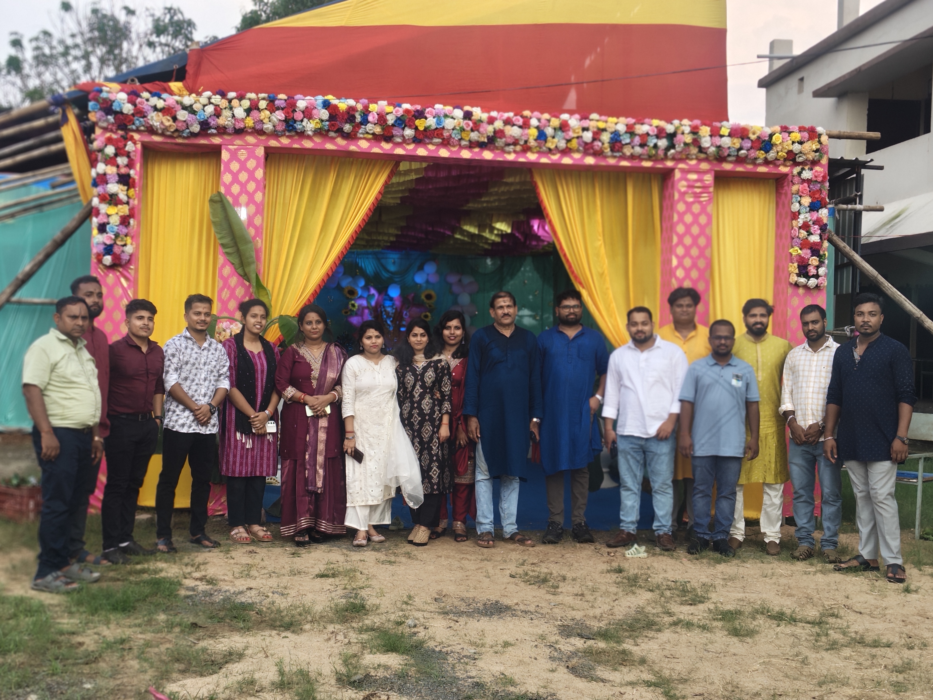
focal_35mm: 50
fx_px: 1348
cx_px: 466
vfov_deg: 29.1
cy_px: 350
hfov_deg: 38.2
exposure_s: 1/172
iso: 50
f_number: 1.88
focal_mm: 5.56
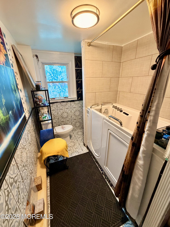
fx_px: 92
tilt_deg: -20.6
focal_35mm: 14
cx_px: 85
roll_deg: +1.5
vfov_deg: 102.1
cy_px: 114
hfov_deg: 85.7
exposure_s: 1/60
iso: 320
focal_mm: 2.22
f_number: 2.2
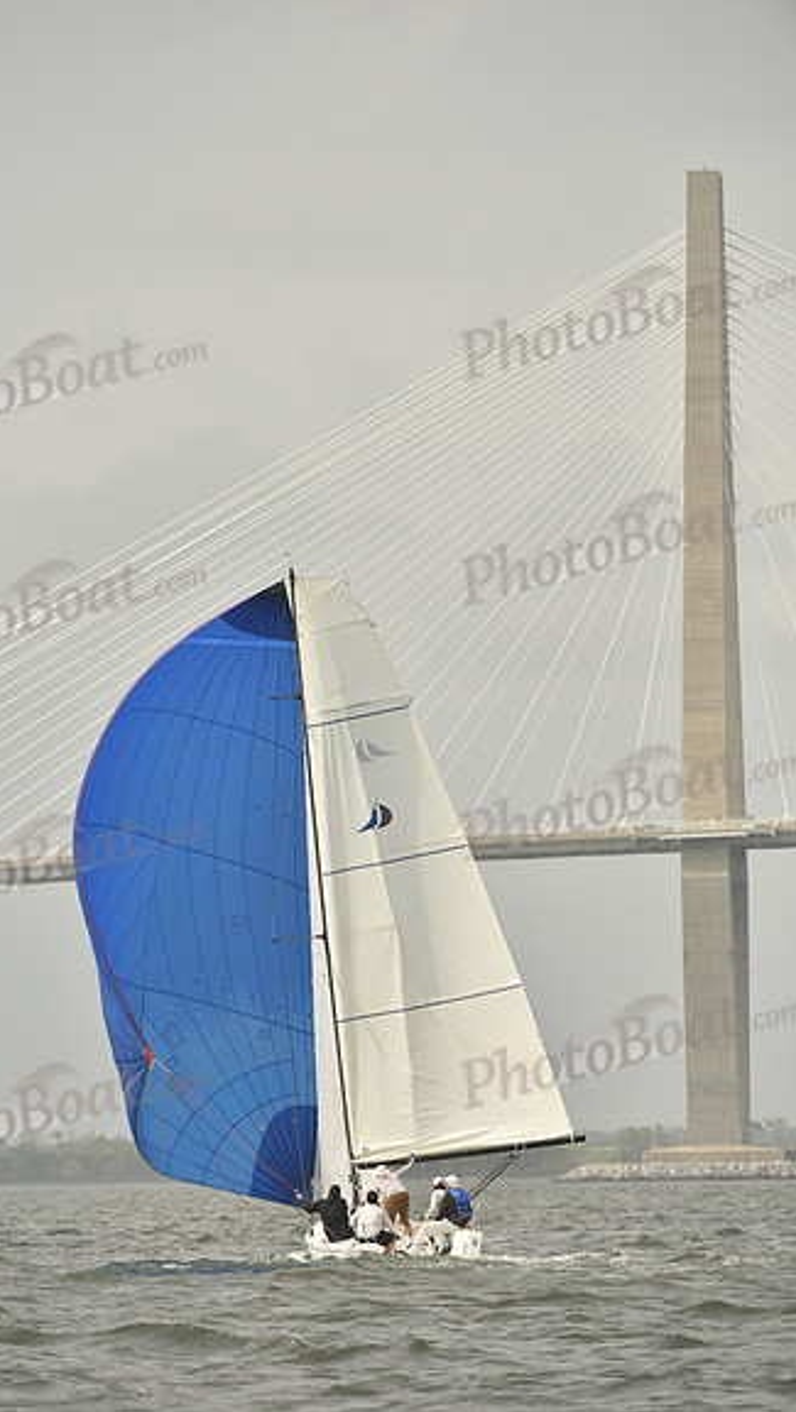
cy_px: 705
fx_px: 13420
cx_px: 334
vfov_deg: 6.0
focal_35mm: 358
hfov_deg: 3.4
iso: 320
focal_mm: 340
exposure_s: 1/1250
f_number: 7.1
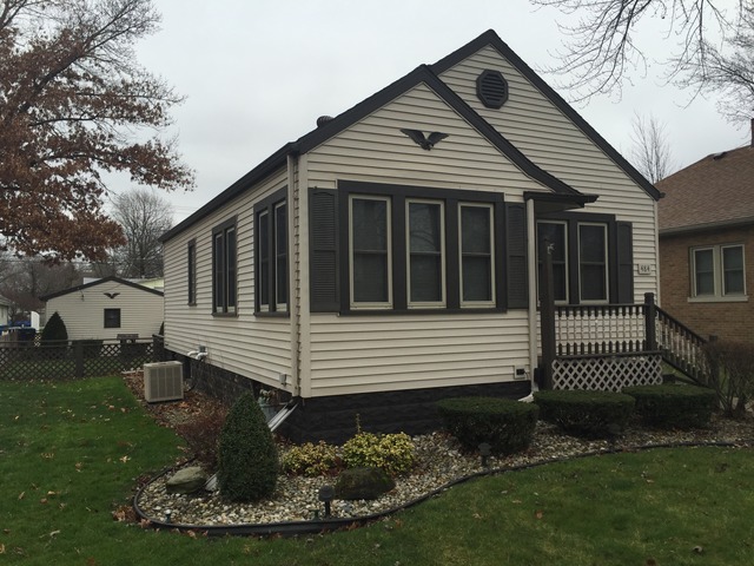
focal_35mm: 29
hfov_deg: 61.7
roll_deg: +0.3
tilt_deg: +1.8
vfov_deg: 48.2
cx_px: 377
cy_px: 283
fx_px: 632
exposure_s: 1/439
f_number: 2.2
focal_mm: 4.15
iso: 32
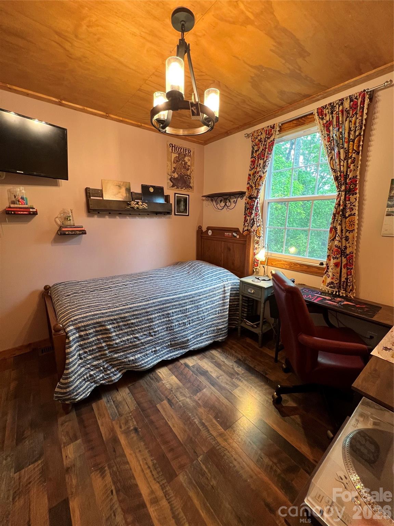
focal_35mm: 13
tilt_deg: -11.5
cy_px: 263
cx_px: 197
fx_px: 197
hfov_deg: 89.9
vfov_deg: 106.2
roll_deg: -0.1
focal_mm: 1.57
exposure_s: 1/60
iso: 250
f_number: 1.8
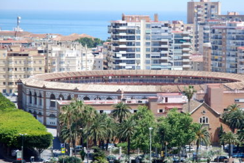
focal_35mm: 139
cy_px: 89
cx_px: 158
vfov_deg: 9.9
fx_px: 943
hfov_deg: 14.7
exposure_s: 1/400
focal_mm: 70
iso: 200
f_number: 5
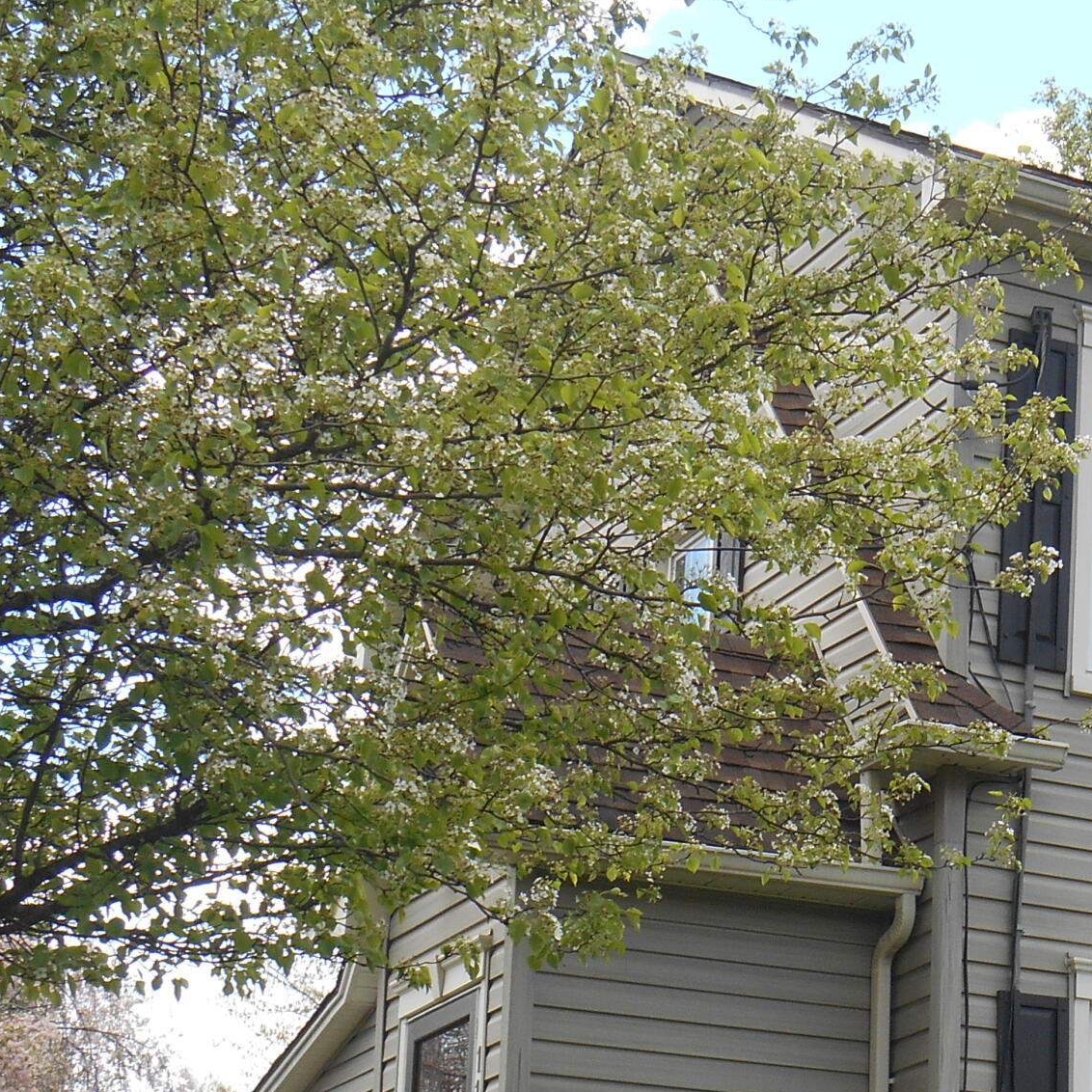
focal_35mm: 96
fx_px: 3426
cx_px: 1391
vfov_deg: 17.8
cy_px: 970
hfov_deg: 17.1
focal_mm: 7.2
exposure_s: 1/250
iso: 80
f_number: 3.9
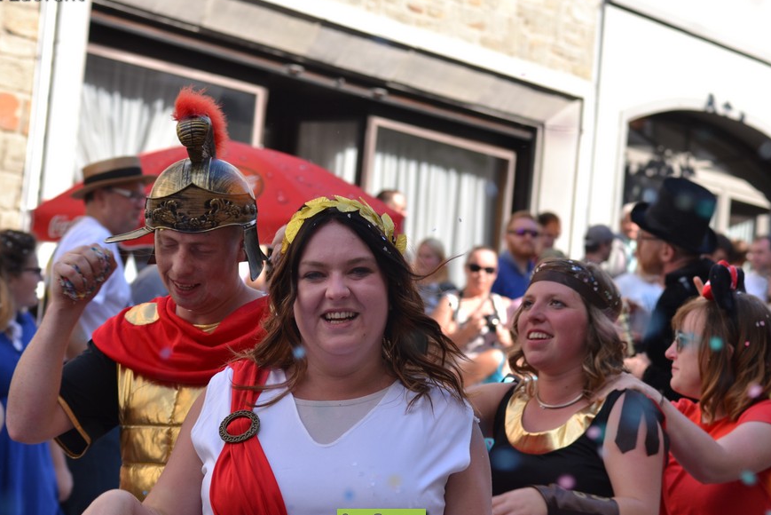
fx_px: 2121
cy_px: 277
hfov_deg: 20.6
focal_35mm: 99
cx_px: 382
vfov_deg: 13.8
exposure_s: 1/250
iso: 100
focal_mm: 56
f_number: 4
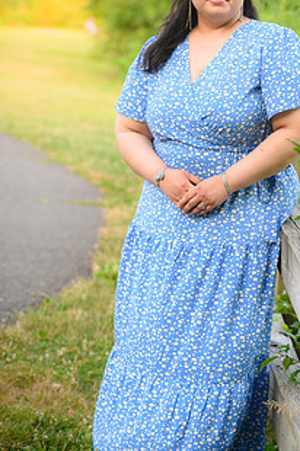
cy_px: 172
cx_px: 187
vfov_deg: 17.6
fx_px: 1453
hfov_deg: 11.8
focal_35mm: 116
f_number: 2.8
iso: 320
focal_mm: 80
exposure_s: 1/250
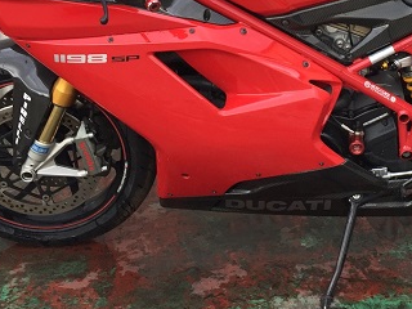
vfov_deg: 22.2
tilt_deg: -14.1
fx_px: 762
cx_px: 332
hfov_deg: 29.5
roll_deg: -0.9
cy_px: 8
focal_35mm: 64
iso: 40
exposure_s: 1/60
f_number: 2.2
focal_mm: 4.15
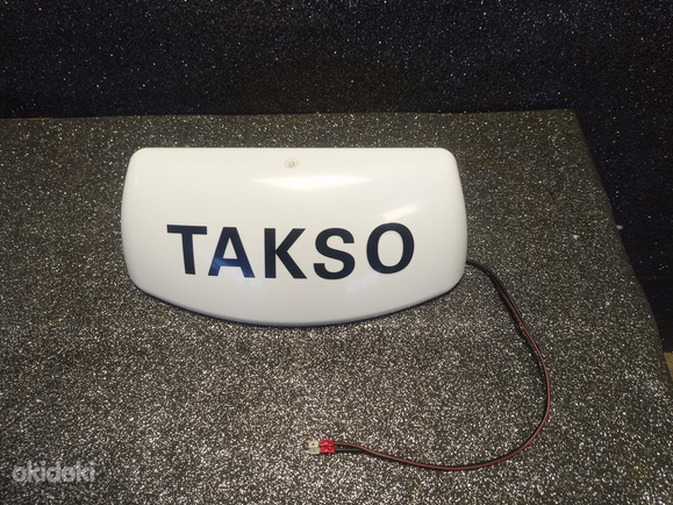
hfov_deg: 61.7
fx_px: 564
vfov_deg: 48.2
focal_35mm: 29
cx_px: 328
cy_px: 251
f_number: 1.79
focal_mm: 4.7
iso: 164
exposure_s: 1/50
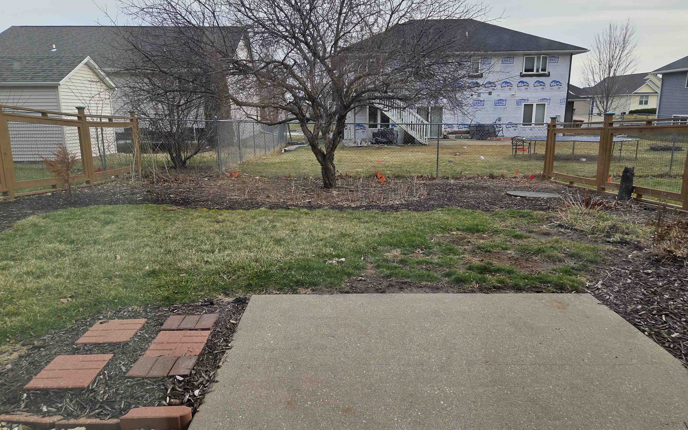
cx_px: 343
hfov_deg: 72.6
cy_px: 216
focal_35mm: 25
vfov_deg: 49.3
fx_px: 469
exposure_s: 1/907
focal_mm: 5.4
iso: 80
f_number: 1.8
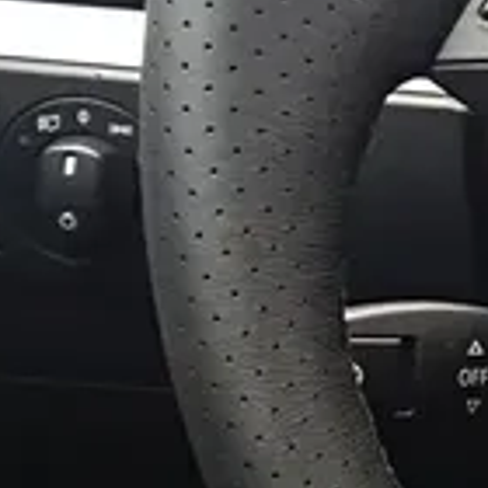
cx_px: 913
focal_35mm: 131
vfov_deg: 13.3
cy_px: 143
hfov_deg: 12.1
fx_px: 2089
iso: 161
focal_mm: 3.54
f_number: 2
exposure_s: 1/30
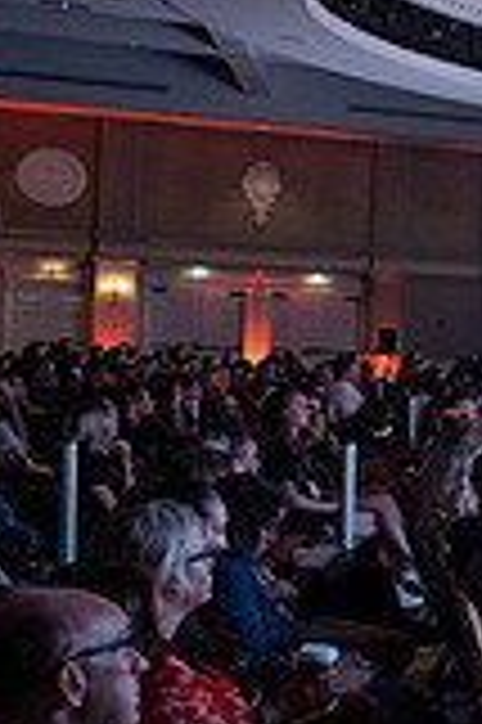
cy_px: 398
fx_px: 1449
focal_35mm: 72
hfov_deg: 12.5
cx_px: 1293
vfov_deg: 28.1
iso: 2000
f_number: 4
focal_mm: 20
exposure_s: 1/125
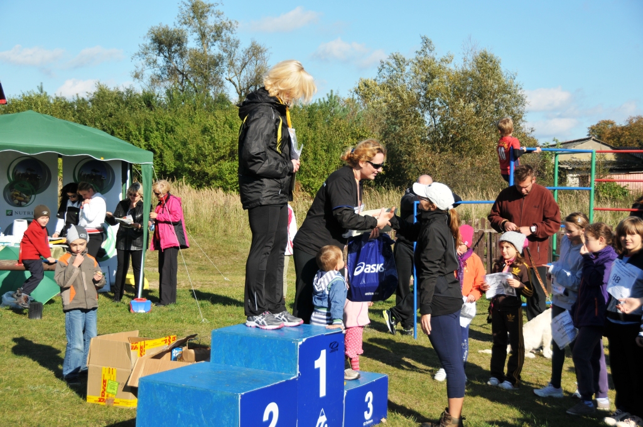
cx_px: 322
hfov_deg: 35.1
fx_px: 1017
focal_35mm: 57
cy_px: 214
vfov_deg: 23.7
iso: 220
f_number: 5.6
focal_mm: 38
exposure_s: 1/1250
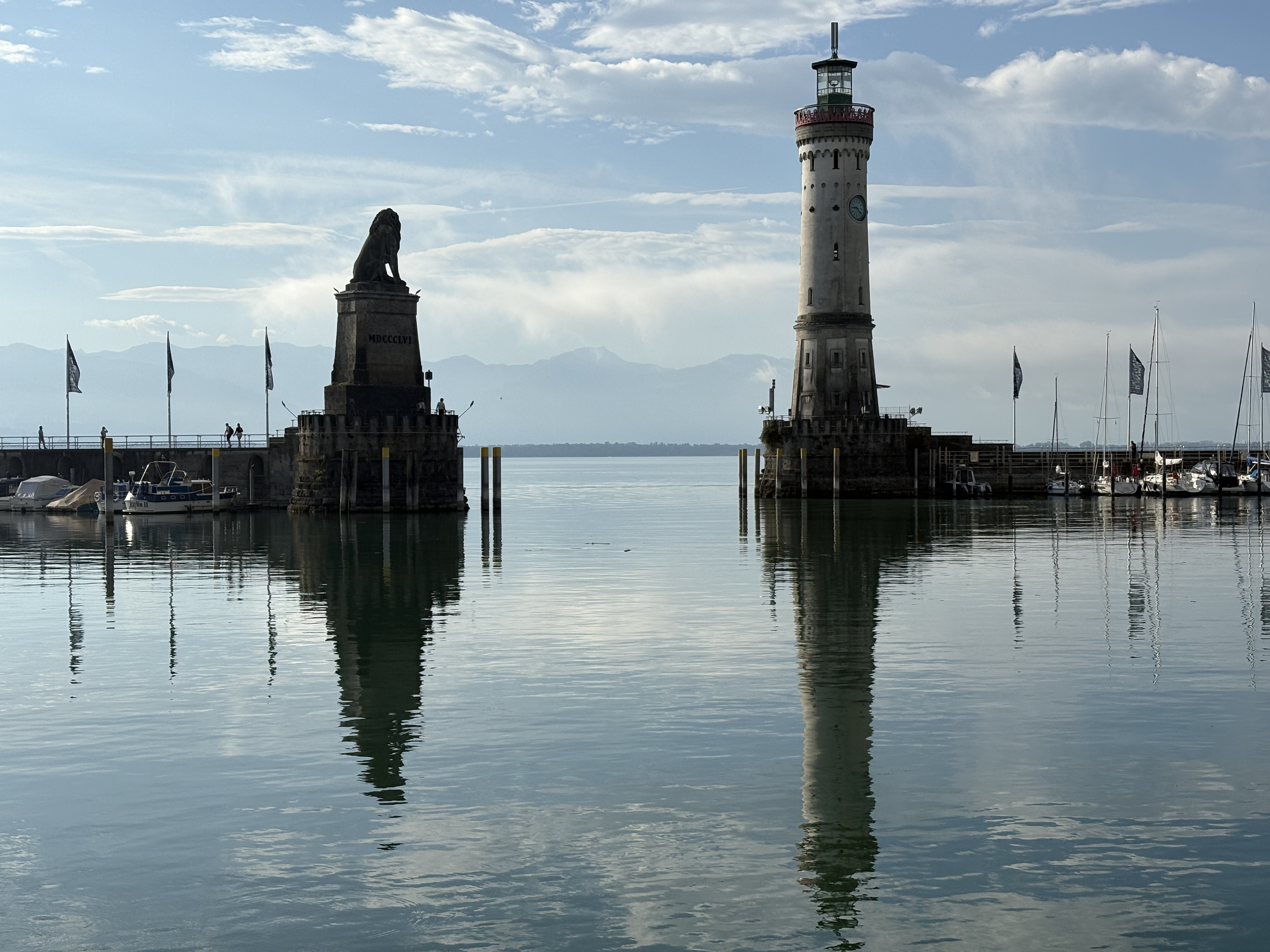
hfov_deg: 36.8
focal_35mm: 52
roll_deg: +0.6
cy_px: 476
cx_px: 635
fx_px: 1908
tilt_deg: -0.4
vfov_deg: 28.0
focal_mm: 5.96
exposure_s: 1/5814
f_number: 1.6
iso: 25
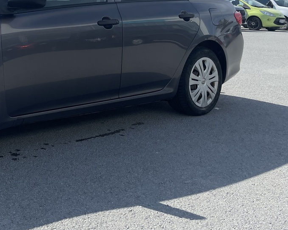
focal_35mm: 54
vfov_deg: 27.3
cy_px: 31
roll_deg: -0.7
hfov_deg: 32.0
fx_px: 460
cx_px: 0
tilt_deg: -2.8
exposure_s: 1/5291
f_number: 1.6
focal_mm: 4.2
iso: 32
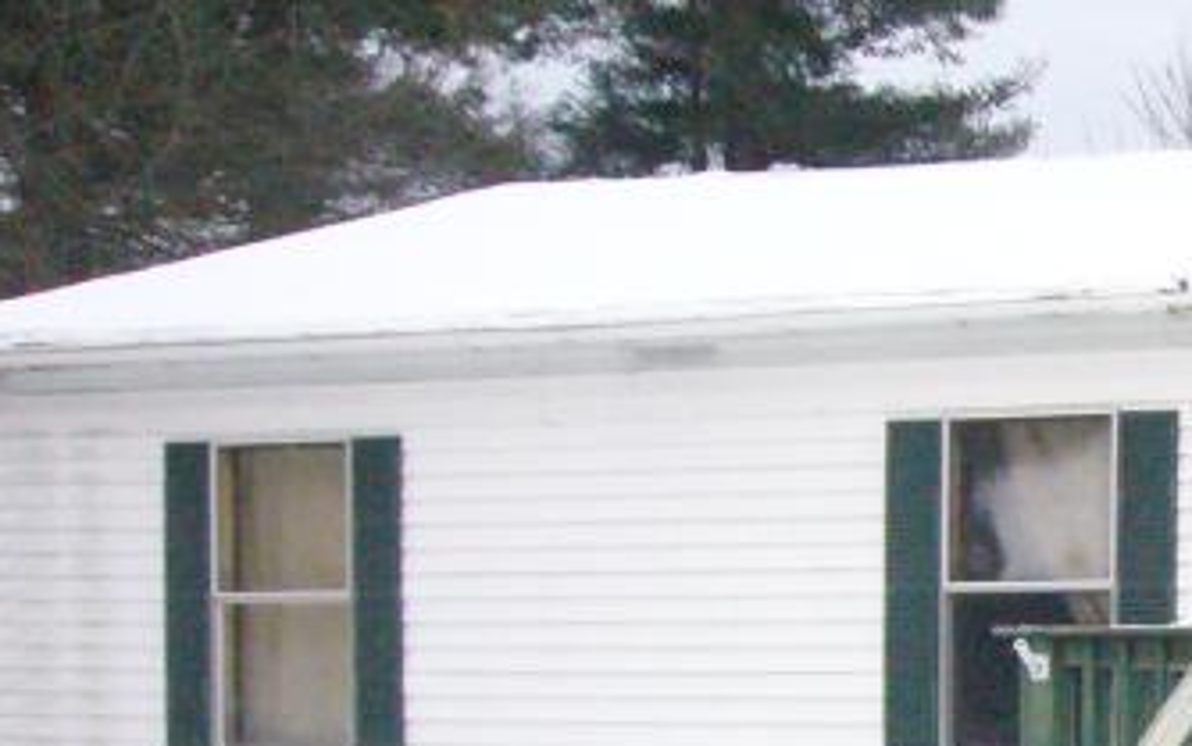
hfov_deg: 19.7
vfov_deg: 13.8
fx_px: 2957
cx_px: 1795
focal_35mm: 91
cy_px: 999
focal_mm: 4.6
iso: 400
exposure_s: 1/400
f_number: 5.6
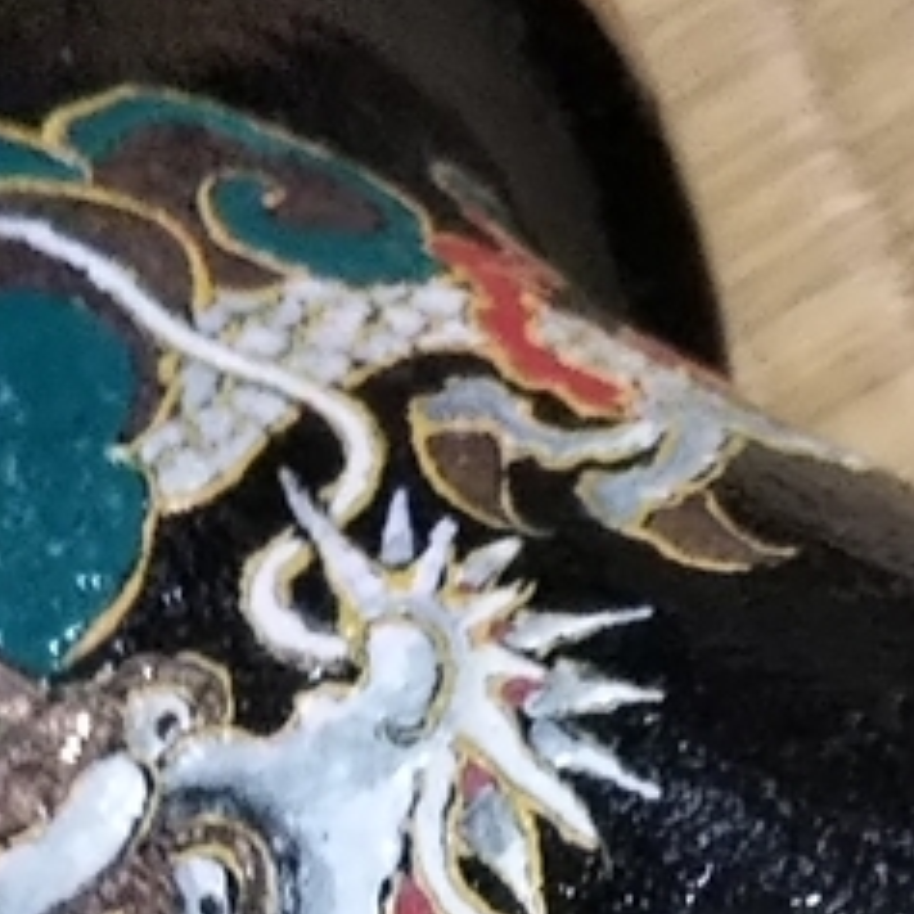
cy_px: 1331
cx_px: 1084
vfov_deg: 12.4
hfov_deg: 12.7
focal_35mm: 134
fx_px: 4003
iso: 250
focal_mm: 4
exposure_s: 1/20
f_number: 2.2
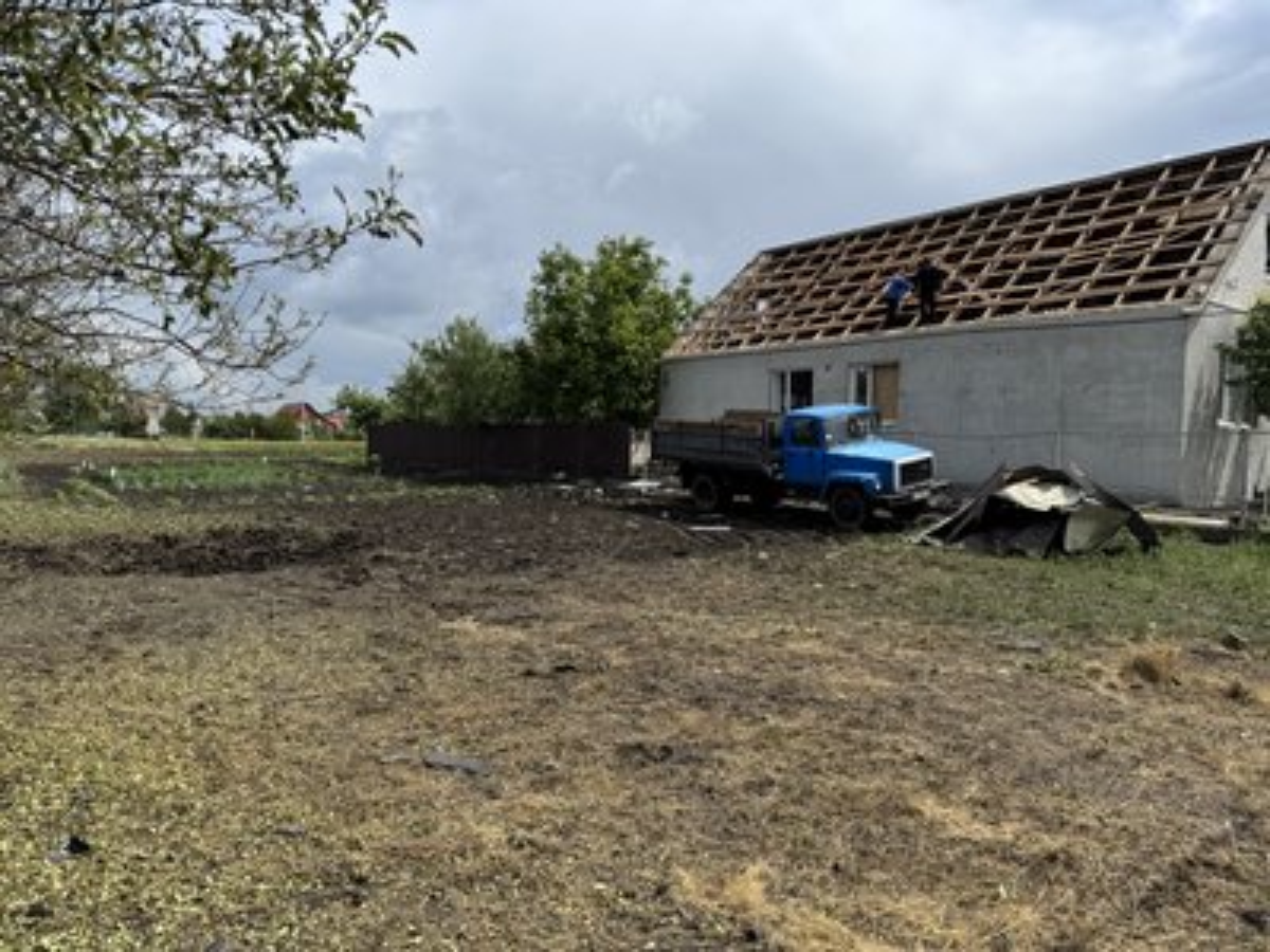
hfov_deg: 71.6
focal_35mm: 24
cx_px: 635
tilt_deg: -2.4
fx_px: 881
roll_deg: -0.9
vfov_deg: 56.8
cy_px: 476
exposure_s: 1/5348
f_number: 1.78
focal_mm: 6.76
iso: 80
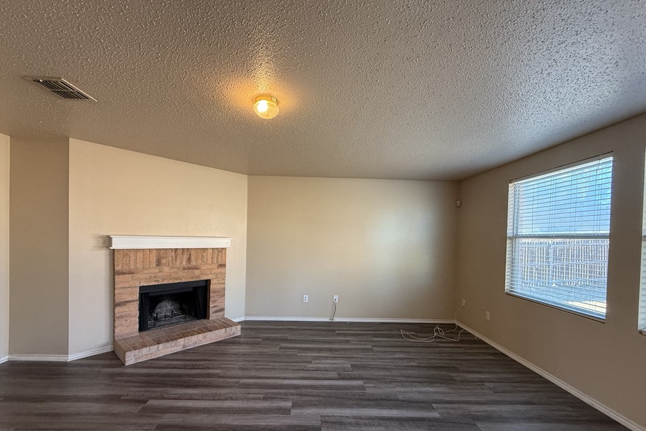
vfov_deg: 77.0
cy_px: 244
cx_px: 316
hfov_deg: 100.4
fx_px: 269
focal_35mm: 15
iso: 400
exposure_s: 1/69
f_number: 2.2
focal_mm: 2.22
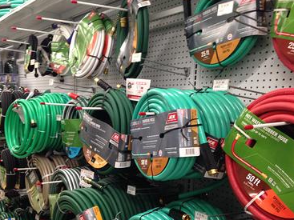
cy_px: 137
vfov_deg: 34.2
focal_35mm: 42
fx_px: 357
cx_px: 125
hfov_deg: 44.7
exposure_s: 1/20
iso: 125
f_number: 2.4
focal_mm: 4.12
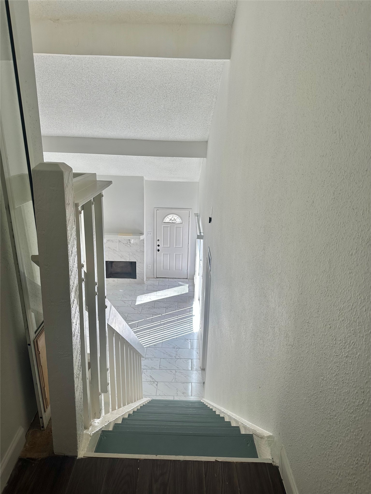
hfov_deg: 56.8
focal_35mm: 24
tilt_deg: -16.3
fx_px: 343
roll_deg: -1.9
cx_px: 186
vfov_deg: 71.6
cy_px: 247
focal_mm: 6.86
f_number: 1.78
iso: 80
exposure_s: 1/349
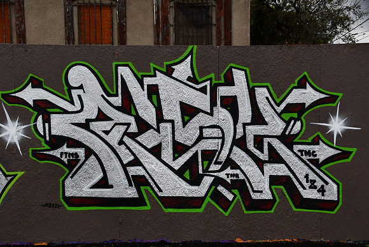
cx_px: 184
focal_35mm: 57
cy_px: 124
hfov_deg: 35.0
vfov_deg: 23.8
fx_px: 584
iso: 320
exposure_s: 1/250
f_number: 5.6
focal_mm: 38
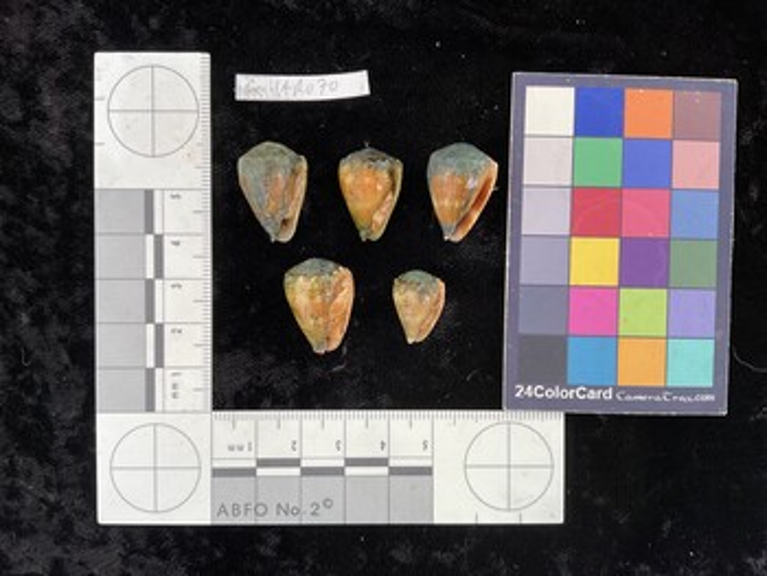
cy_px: 288
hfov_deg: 61.6
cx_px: 384
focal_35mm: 29
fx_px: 643
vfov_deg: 48.3
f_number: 1.8
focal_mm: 3
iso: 32
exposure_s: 1/60
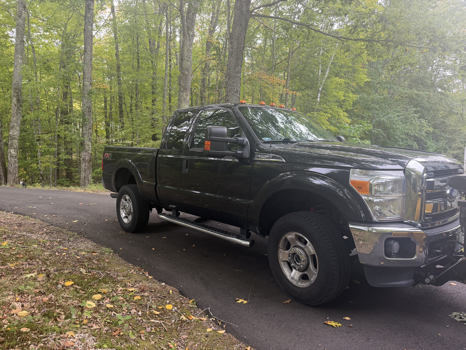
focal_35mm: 24
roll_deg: -1.3
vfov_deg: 56.8
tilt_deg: -2.9
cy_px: 175
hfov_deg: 71.6
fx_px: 323
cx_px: 233
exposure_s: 1/146
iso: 125
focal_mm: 6.76
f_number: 1.78
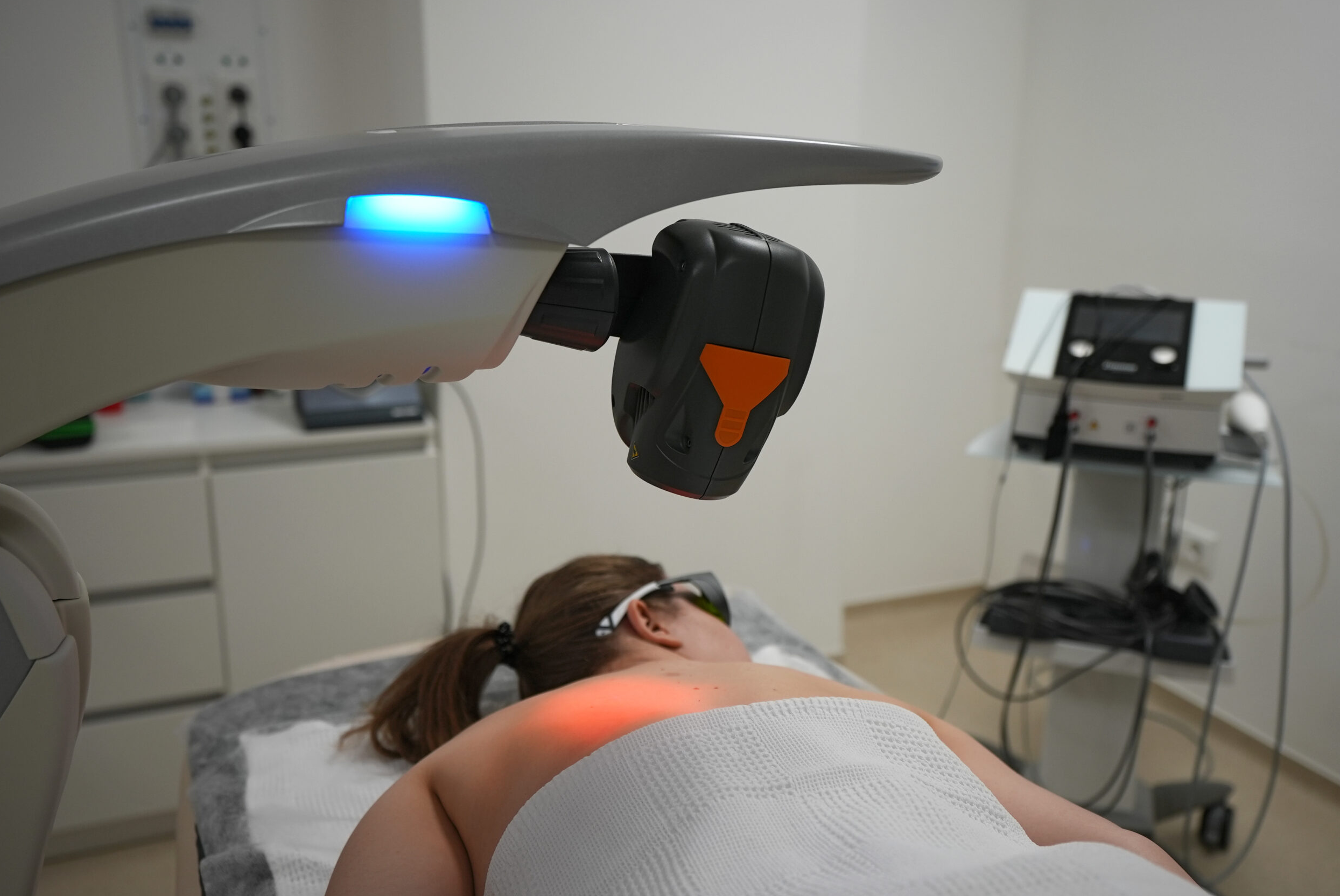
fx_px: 1341
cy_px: 449
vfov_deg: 36.9
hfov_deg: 53.1
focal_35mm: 36
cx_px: 677
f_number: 2.8
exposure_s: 1/320
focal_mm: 35
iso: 640
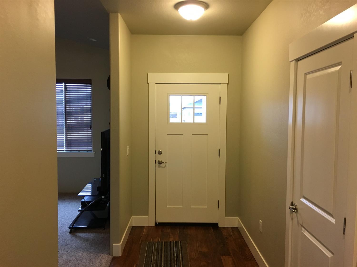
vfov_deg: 48.2
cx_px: 178
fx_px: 299
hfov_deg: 61.7
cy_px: 134
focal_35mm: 29
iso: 125
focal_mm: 4.15
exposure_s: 1/30
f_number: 2.2
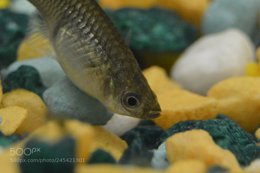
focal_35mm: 82
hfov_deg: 24.6
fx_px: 596
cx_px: 130
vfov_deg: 16.5
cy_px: 86
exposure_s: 1/500
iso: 3200
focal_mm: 55
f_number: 5.6
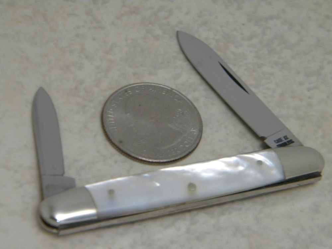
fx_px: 1755
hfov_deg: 10.8
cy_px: 124
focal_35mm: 183
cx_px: 166
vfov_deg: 8.1
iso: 400
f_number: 5.2
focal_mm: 33.1
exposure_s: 1/20
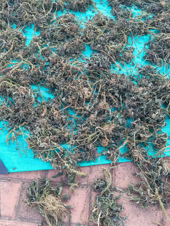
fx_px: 170
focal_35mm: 26
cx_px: 85
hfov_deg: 53.1
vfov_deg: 67.3
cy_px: 113
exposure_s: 1/100
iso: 80
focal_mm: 4.84
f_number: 1.8
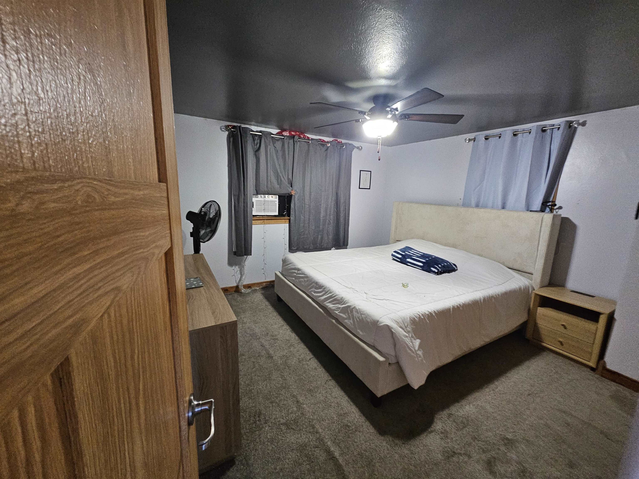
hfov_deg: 106.2
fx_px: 240
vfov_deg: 89.9
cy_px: 240
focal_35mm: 13
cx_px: 320
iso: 800
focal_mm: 2.2
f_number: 2.2
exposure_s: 1/24
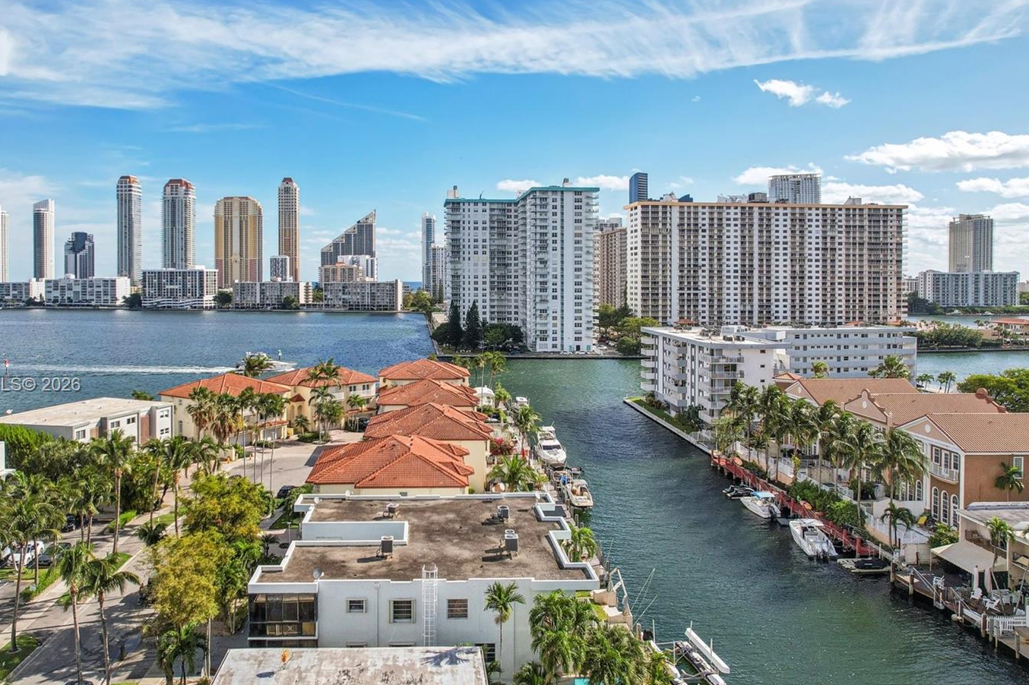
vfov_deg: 49.4
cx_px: 452
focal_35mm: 26
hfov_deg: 69.2
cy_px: 386
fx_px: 743
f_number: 2.8
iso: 100
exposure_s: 1/640
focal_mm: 8.4
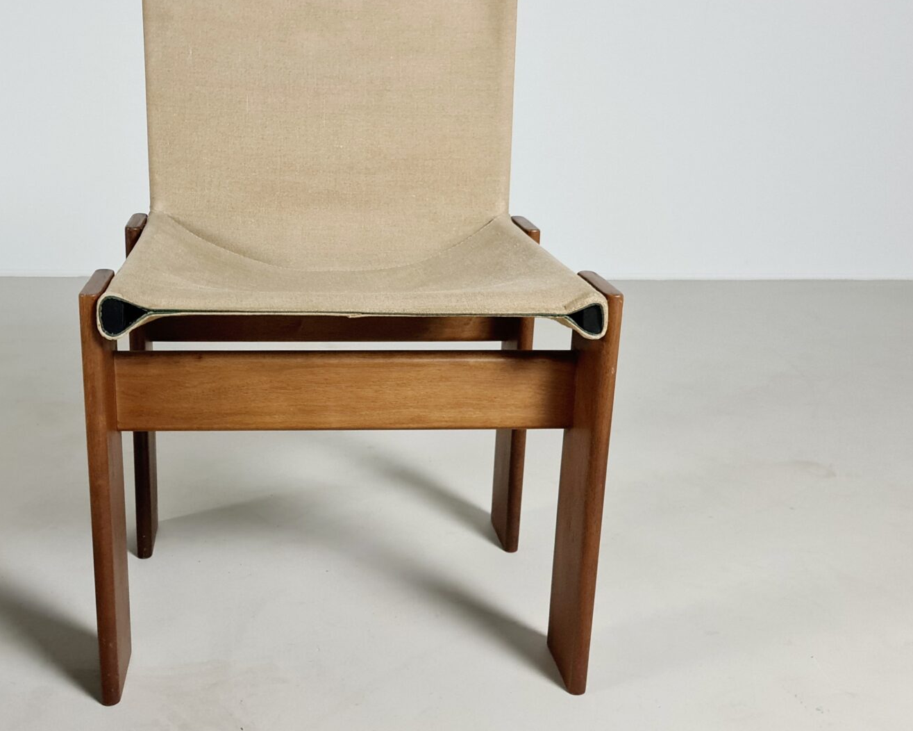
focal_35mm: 38
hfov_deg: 47.5
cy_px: 359
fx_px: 1027
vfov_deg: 39.2
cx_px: 340
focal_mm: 7
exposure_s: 1/100
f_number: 1.8
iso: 320
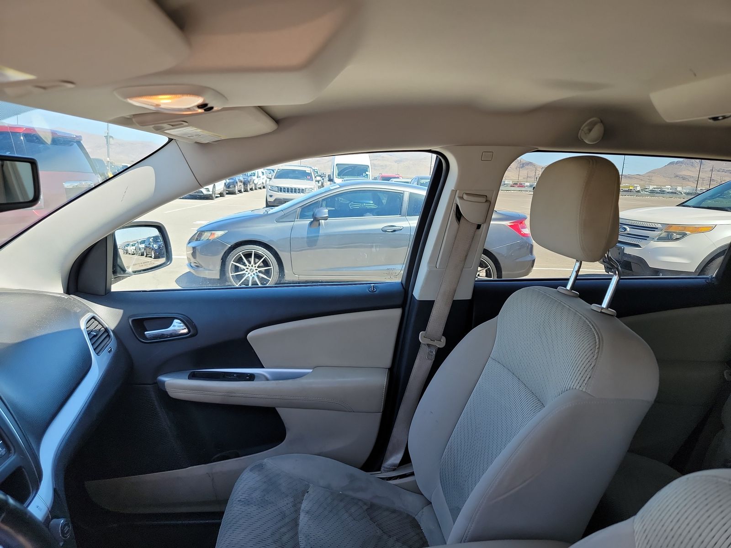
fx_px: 507
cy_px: 274
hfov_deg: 71.6
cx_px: 366
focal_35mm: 24
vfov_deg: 56.8
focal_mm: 6.7
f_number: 1.8
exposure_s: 1/119
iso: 59
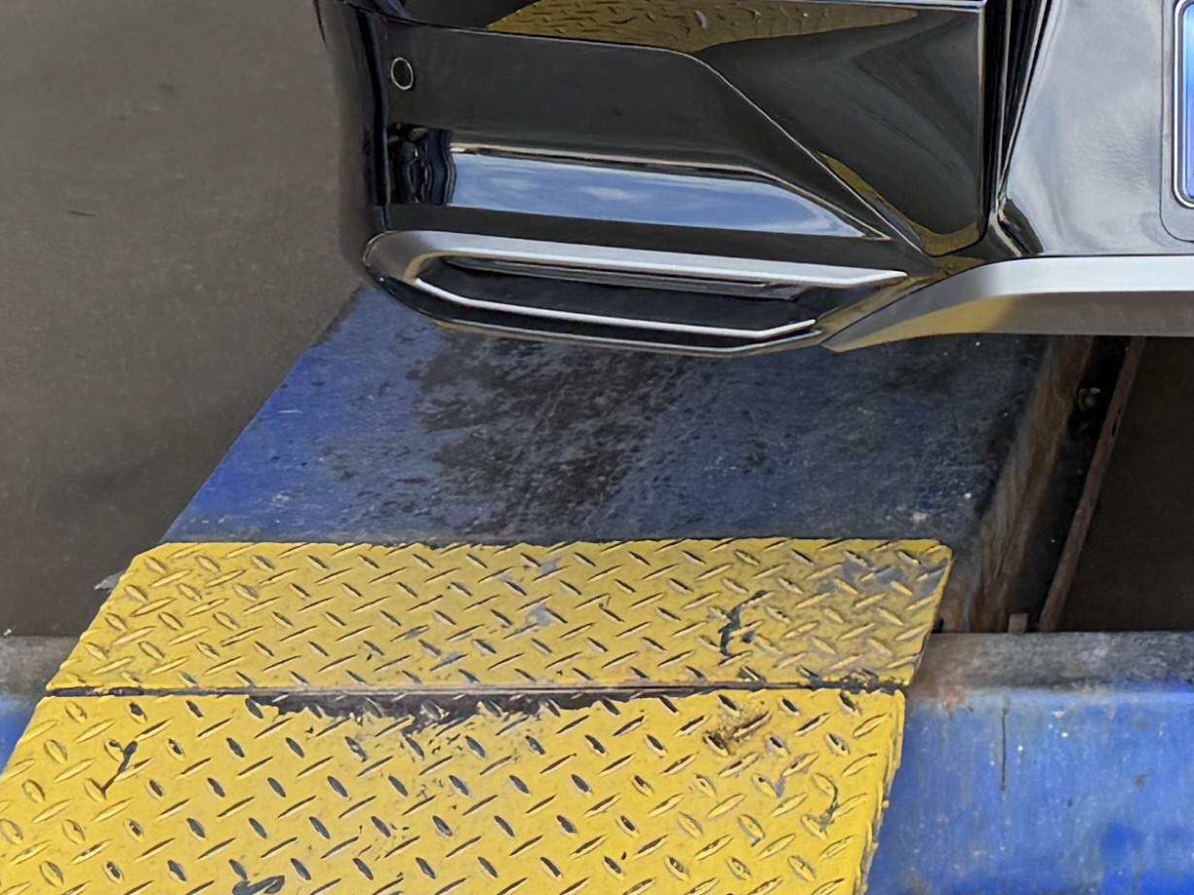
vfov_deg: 12.4
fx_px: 3863
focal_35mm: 112
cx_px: 1653
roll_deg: +2.4
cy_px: -526
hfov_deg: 16.4
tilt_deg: -10.0
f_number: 1.78
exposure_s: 1/330
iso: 100
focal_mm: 6.76
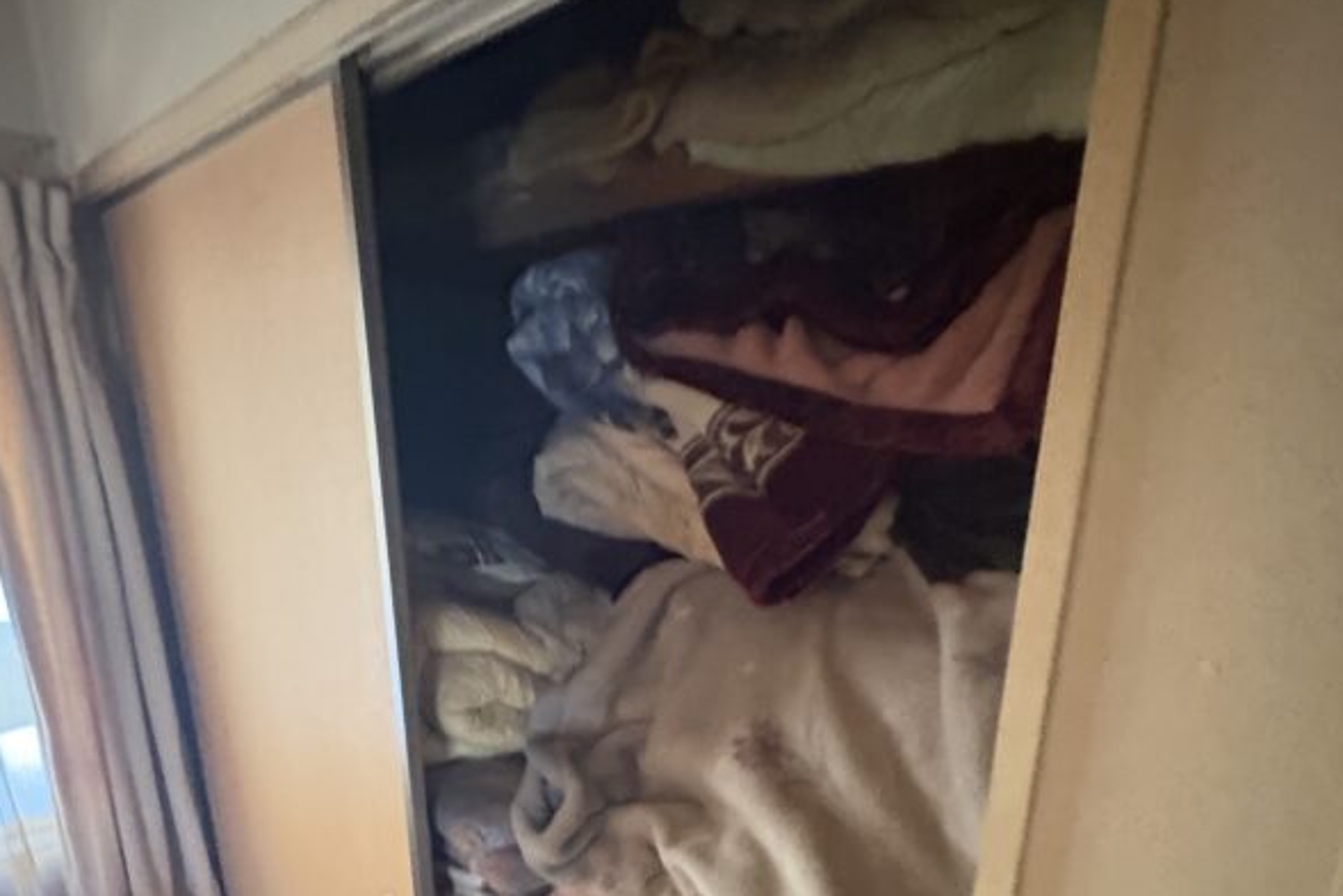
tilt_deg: -22.4
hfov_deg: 73.7
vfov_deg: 48.8
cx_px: 673
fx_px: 895
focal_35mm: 24
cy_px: 765
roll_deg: -0.2
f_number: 2.2
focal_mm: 2.22
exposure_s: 1/30
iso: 1250
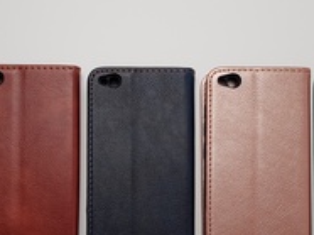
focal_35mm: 56
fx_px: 507
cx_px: 142
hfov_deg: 34.4
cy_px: 172
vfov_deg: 25.8
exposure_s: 1/60
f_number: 1.7
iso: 50
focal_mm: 4.2
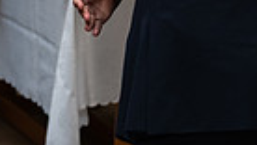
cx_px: -39
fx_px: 1351
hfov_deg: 10.7
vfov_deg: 6.1
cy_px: -103
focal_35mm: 198
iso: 800
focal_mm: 45
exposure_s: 1/160
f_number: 3.5
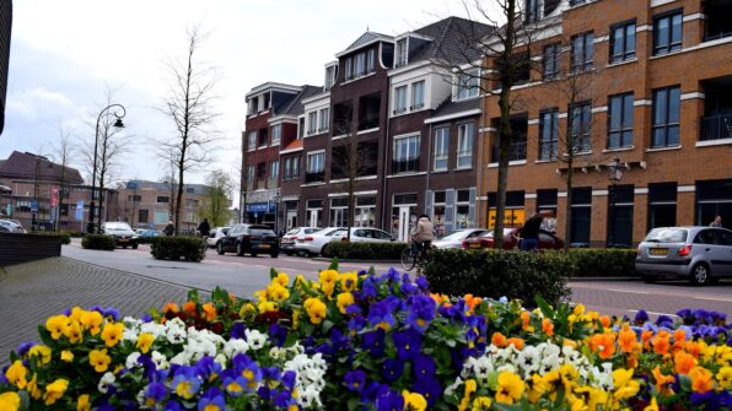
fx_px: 767
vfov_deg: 30.0
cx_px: 366
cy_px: 225
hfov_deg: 51.0
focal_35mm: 40
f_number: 9
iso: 200
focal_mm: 25
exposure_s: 1/320
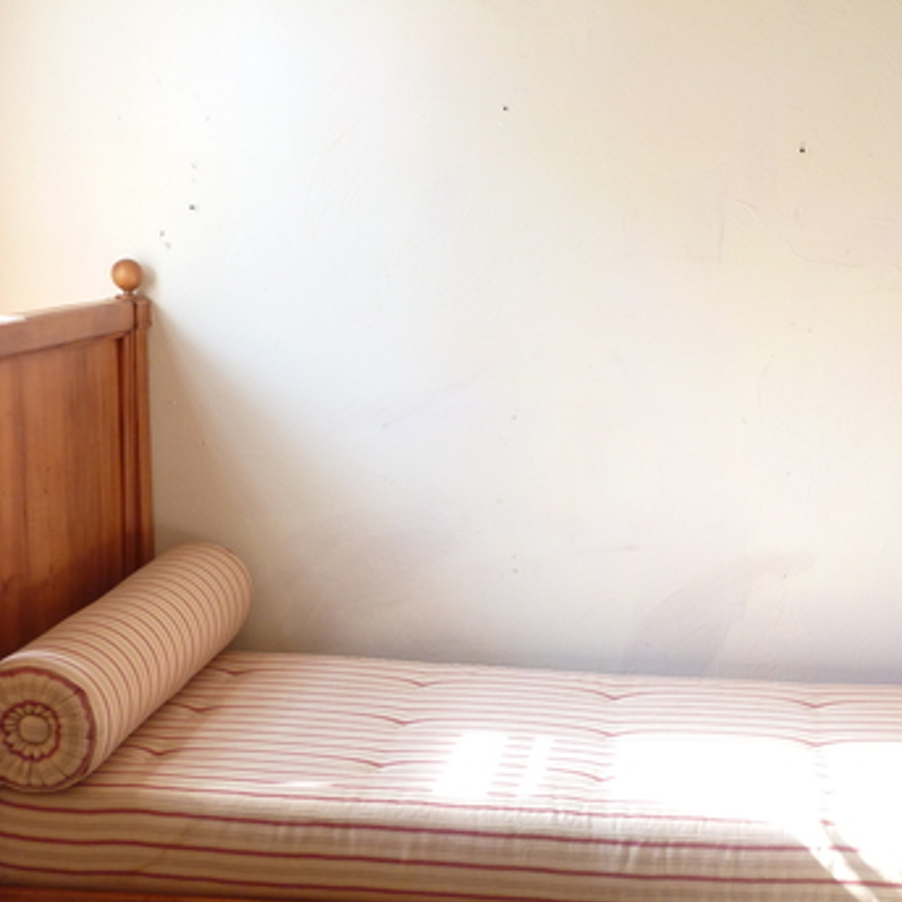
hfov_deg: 29.8
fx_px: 1680
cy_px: 579
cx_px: 598
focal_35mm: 57
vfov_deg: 29.9
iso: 200
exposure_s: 1/30
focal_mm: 6.1
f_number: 3.6
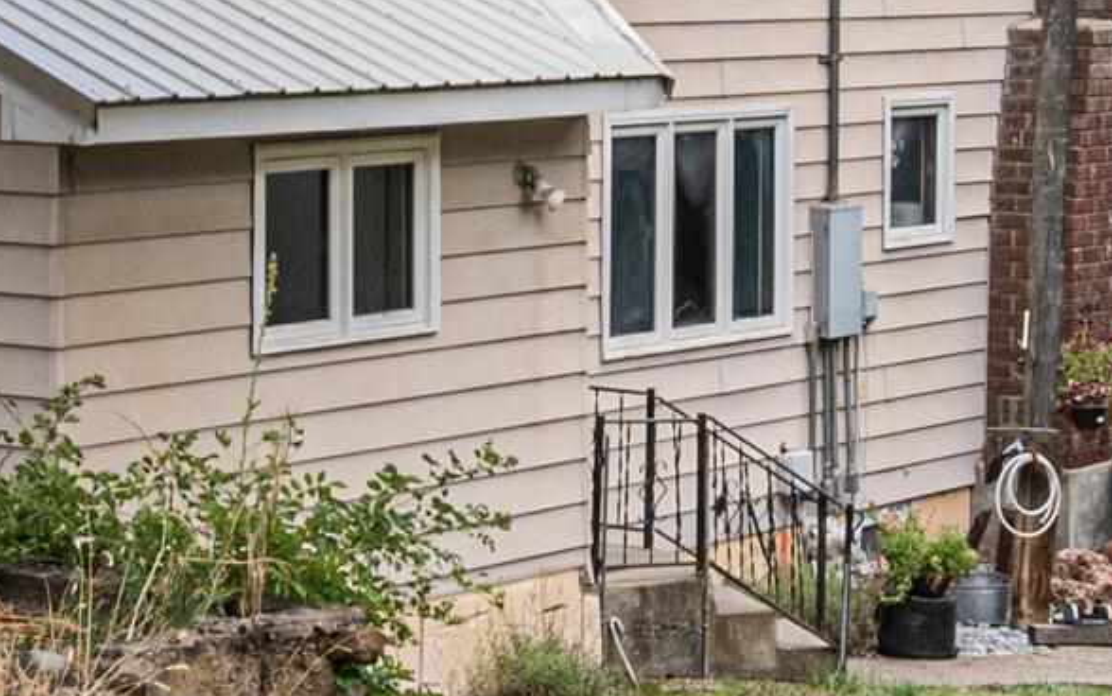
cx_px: 386
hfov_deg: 16.0
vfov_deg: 10.1
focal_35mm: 130
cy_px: 203
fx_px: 3941
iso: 800
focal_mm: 20
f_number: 8
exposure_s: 1/80
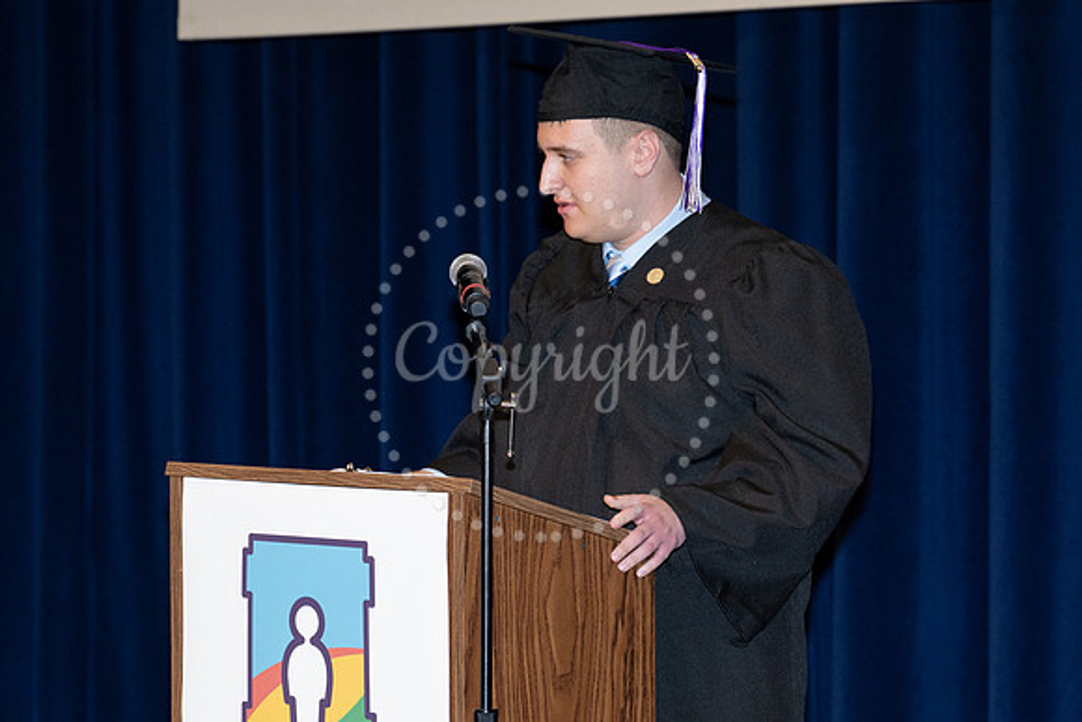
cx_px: 624
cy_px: 387
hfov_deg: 9.6
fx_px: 6414
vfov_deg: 6.4
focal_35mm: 213
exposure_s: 1/200
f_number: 5.6
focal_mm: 130
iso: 1000
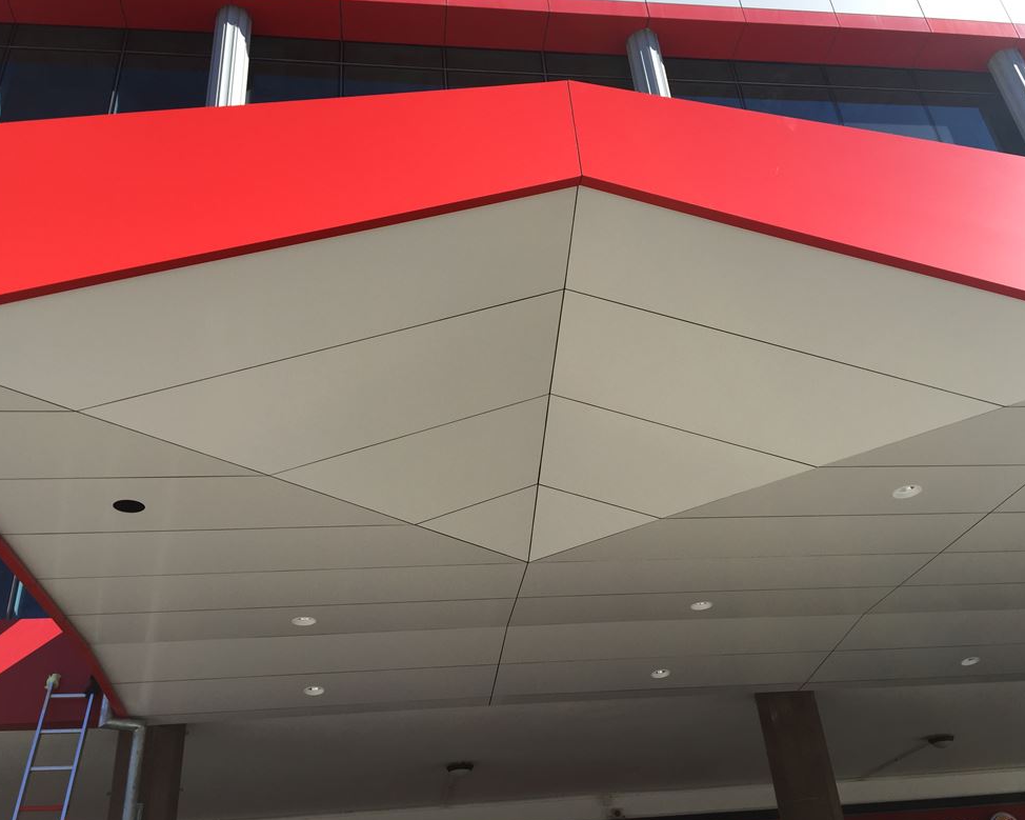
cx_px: 530
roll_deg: +2.7
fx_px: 940
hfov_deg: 57.2
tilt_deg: +32.6
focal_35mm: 31
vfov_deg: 47.1
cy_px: 413
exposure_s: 1/898
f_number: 2.2
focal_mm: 4.15
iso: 32
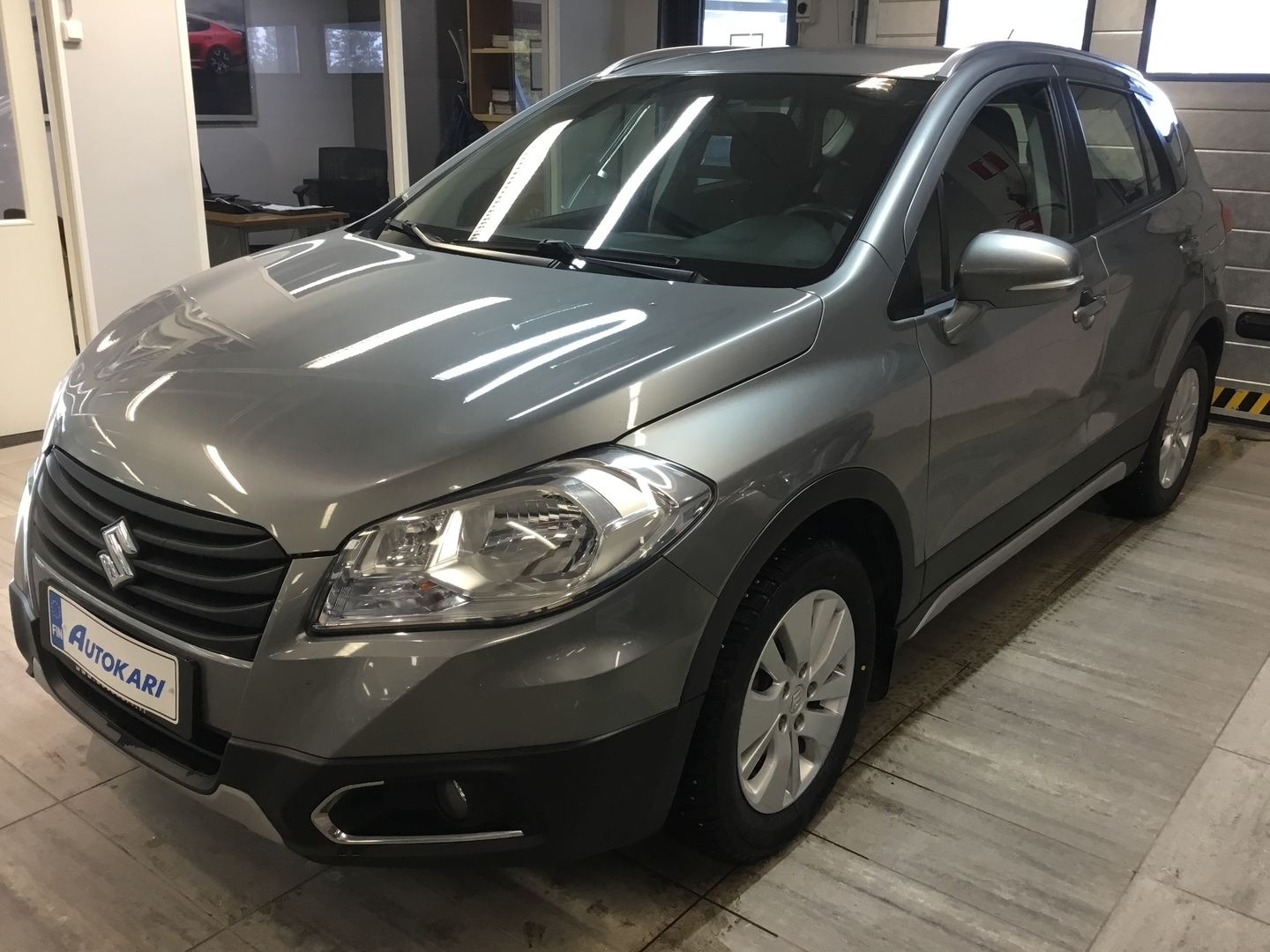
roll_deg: -0.5
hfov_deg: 58.4
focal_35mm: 31
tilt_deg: -18.0
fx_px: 1137
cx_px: 635
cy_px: 476
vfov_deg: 45.4
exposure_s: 1/33
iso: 64
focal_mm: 3.3
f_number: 2.4
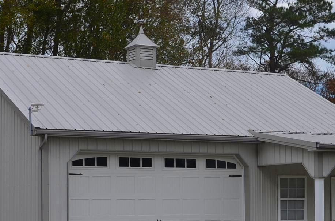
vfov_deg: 13.9
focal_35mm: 97
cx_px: 173
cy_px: 177
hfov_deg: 21.0
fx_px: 902
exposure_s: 1/250
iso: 140
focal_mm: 29
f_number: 8
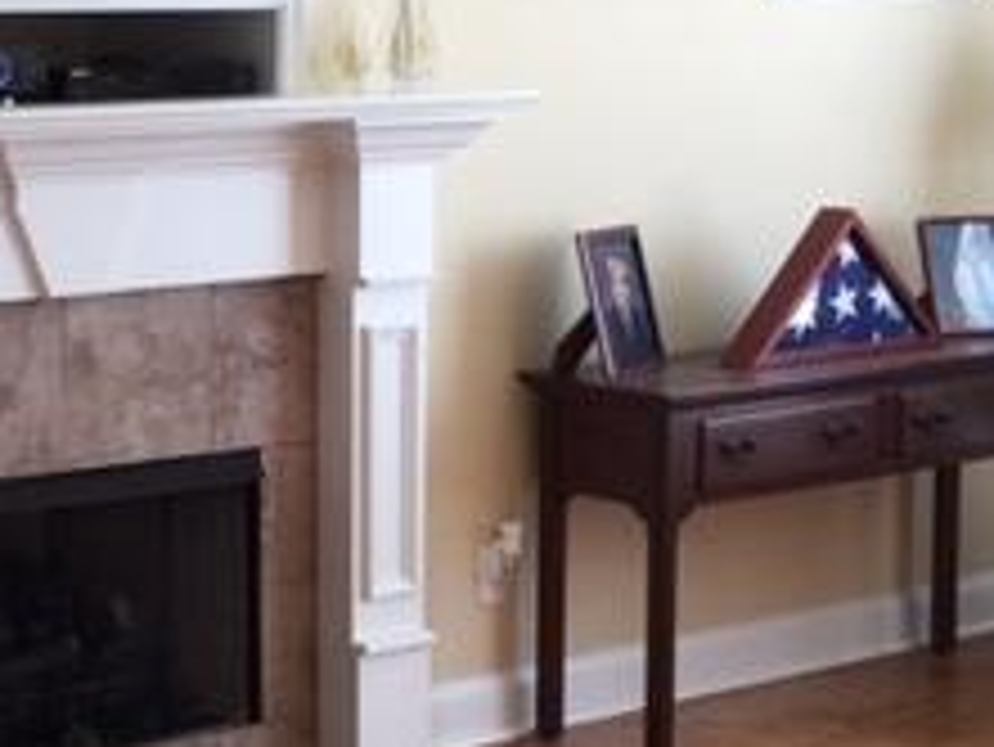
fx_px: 2413
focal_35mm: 84
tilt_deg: -6.2
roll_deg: -0.2
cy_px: 333
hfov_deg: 22.4
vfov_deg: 17.6
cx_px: 0
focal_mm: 4.15
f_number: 2.2
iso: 40
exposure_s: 1/15
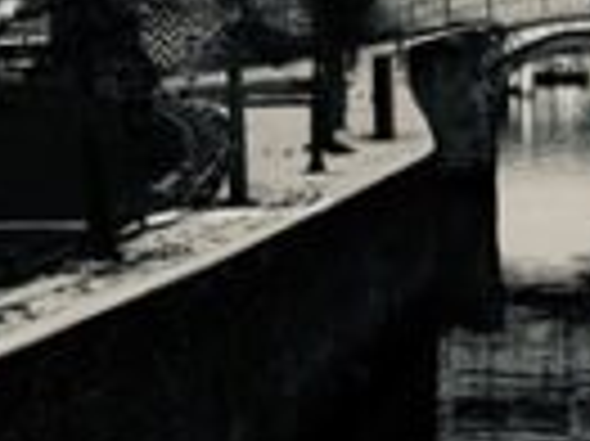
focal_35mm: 128
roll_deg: -1.2
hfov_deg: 15.2
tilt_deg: +2.6
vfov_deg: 11.4
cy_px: -32
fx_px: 2180
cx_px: 567
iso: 20
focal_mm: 3.99
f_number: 1.8
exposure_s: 1/1312
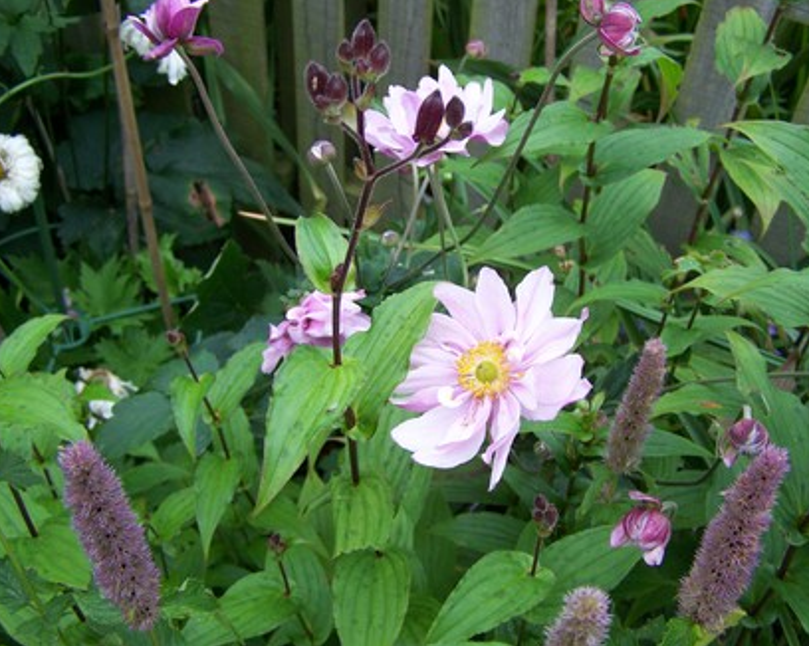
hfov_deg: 45.8
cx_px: 430
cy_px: 323
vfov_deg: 37.3
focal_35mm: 40
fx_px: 957
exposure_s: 1/80
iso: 64
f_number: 2.8
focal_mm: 6.3
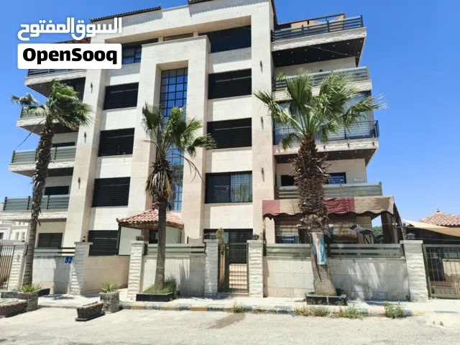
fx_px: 306
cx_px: 230
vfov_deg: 58.9
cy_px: 172
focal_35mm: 23
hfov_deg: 73.9
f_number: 1.7
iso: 50
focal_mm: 5.25
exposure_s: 1/246
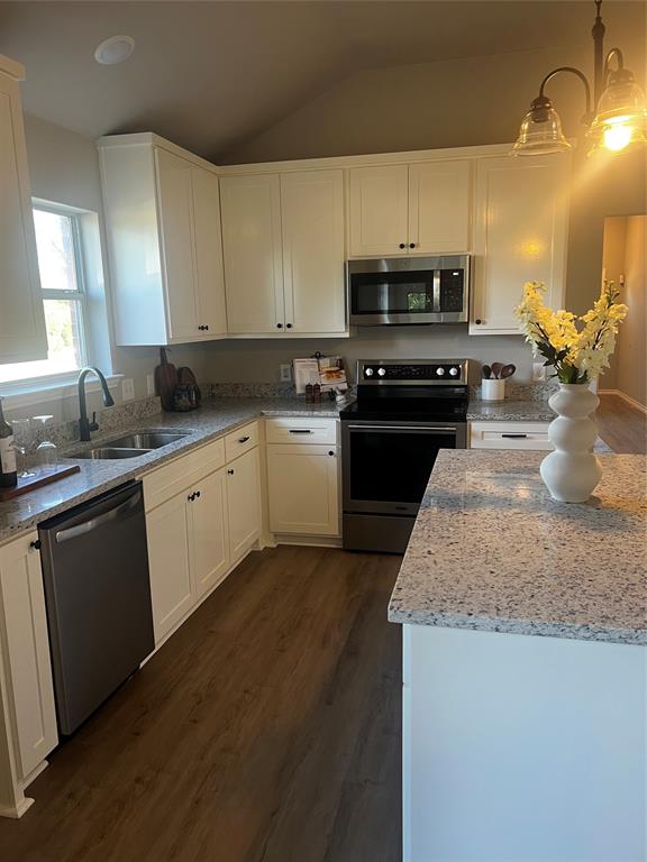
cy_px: 431
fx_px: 648
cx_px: 324
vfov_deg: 67.3
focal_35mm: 26
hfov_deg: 53.1
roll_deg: +1.3
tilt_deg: -10.5
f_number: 1.5
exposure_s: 1/60
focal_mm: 5.7
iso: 125
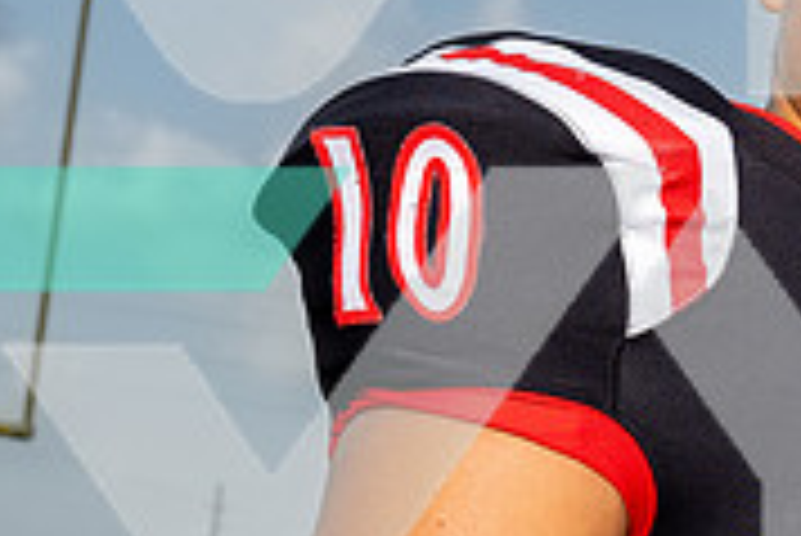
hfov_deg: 11.2
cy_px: 406
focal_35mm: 179
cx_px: 1016
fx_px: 3986
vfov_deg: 7.7
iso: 100
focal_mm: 54
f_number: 10
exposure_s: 1/250
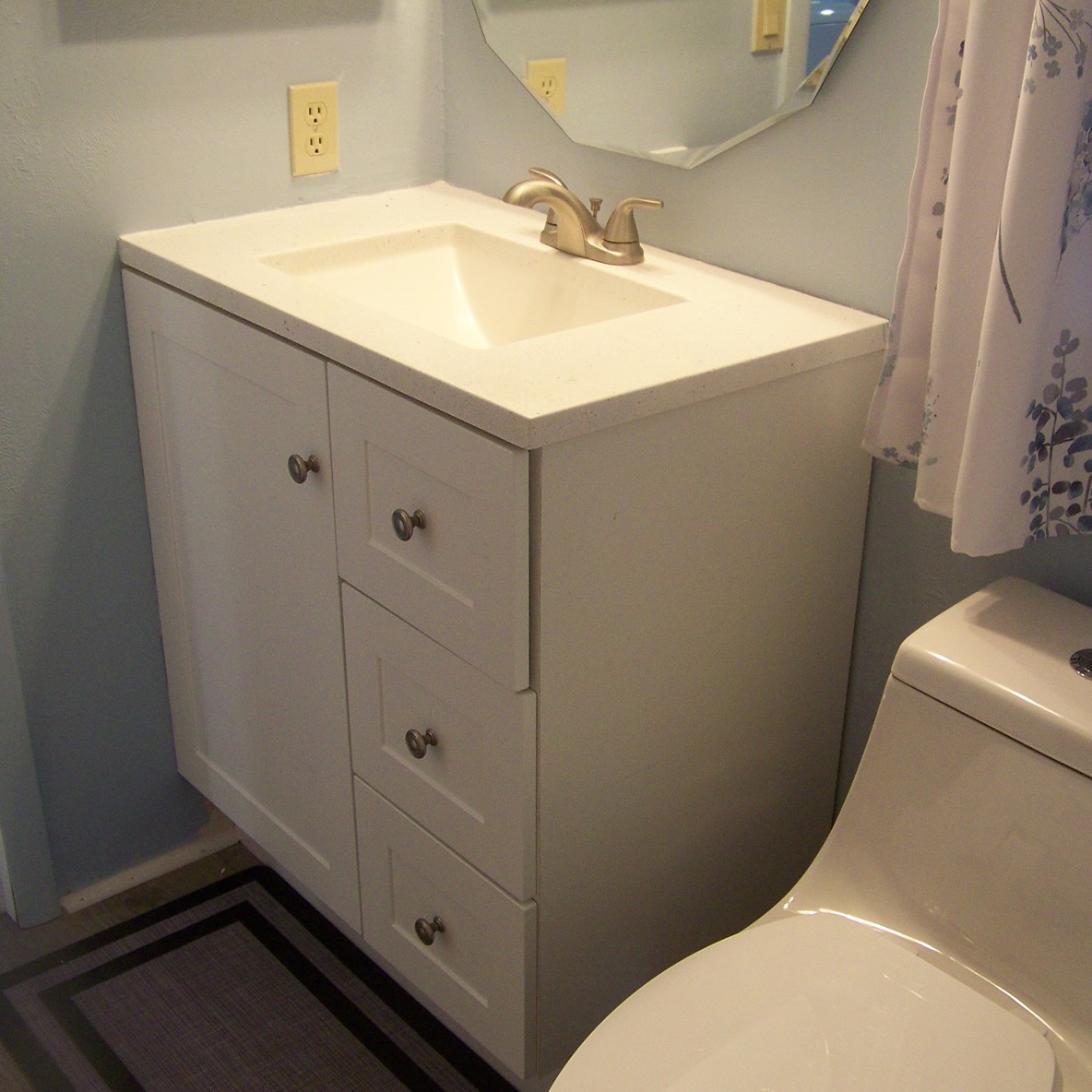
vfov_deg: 39.2
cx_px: 656
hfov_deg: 39.0
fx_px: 1535
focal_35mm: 43
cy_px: 549
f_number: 2.8
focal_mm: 5.85
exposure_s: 1/30
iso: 160
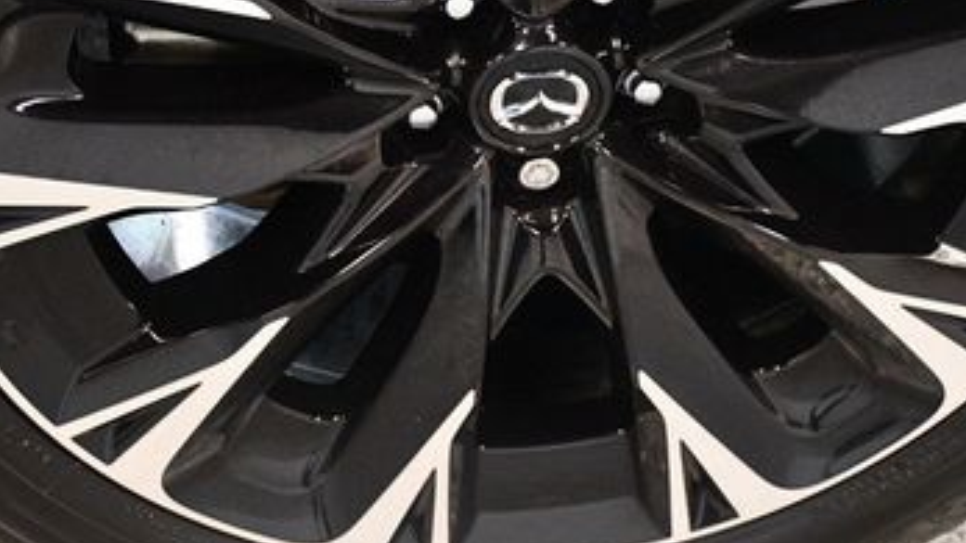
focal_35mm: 110
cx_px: 529
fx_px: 2817
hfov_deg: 19.5
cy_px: 86
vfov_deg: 11.0
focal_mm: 38
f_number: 4.2
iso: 3600
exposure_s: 1/60
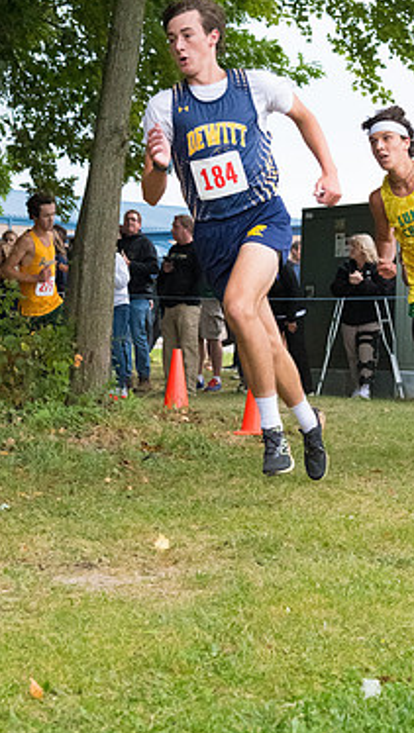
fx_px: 1616
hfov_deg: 14.6
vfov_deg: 25.6
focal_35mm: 83
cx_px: 207
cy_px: 384
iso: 6400
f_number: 5
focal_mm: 44
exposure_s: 1/1250
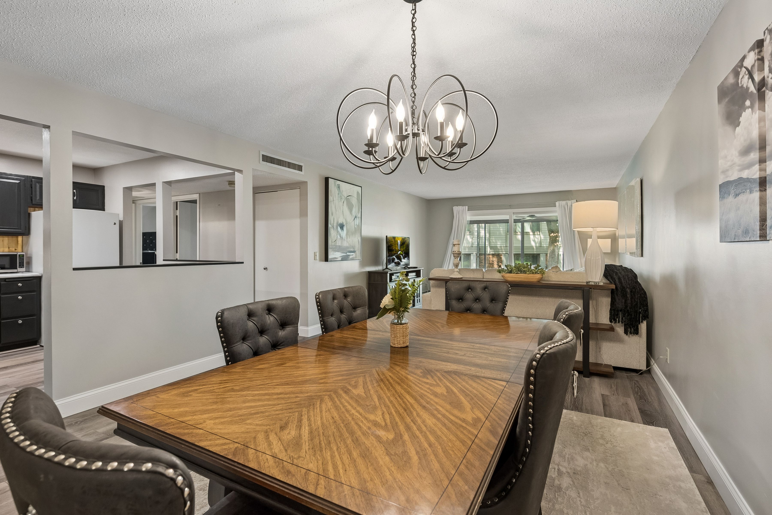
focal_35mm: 17
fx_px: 365
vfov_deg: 70.4
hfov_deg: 93.3
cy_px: 258
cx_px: 386
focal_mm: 17
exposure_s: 1/25
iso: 400
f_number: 7.1
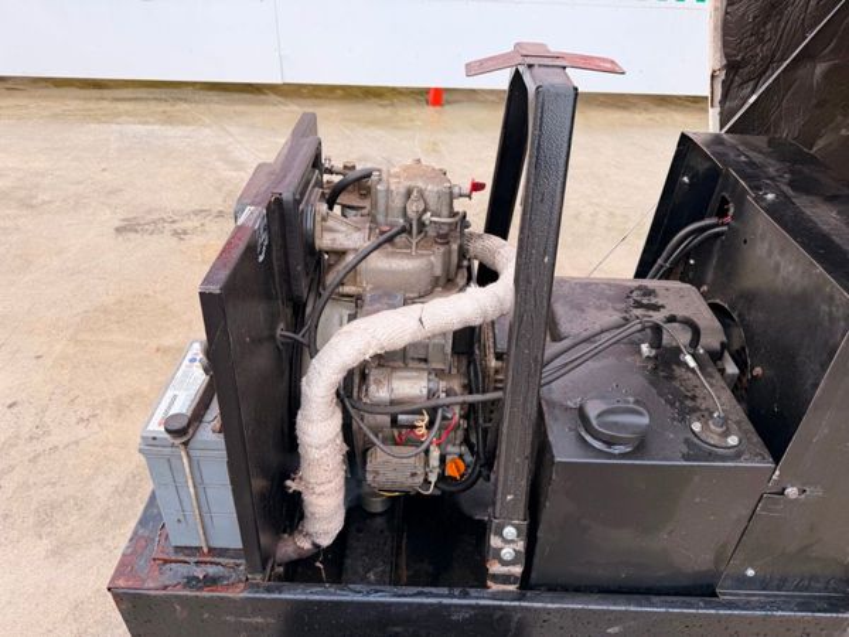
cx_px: 424
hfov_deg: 71.6
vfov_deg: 56.8
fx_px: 589
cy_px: 318
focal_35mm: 24
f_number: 1.78
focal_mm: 6.76
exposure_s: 1/898
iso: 80
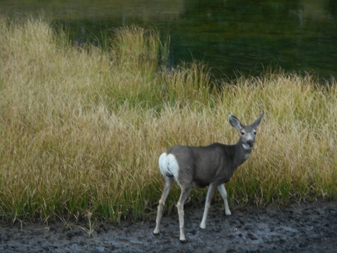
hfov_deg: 14.7
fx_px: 1305
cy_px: 126
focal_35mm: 134
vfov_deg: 11.1
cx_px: 168
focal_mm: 23.9
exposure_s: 1/60
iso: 125
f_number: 6.1
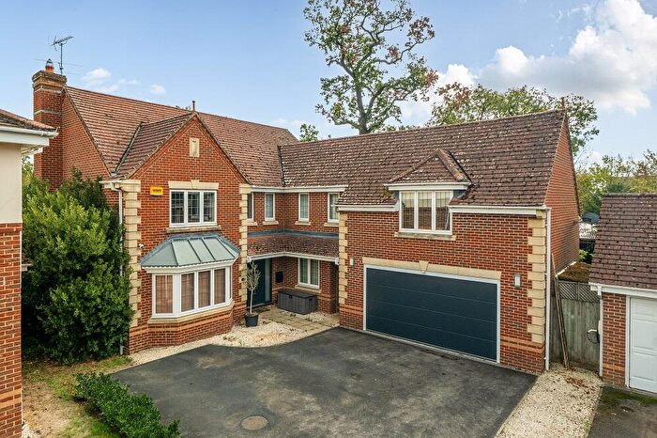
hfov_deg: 81.2
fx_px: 383
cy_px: 219
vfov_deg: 59.4
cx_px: 328
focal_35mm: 21
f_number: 8
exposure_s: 1/640
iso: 400
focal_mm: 14
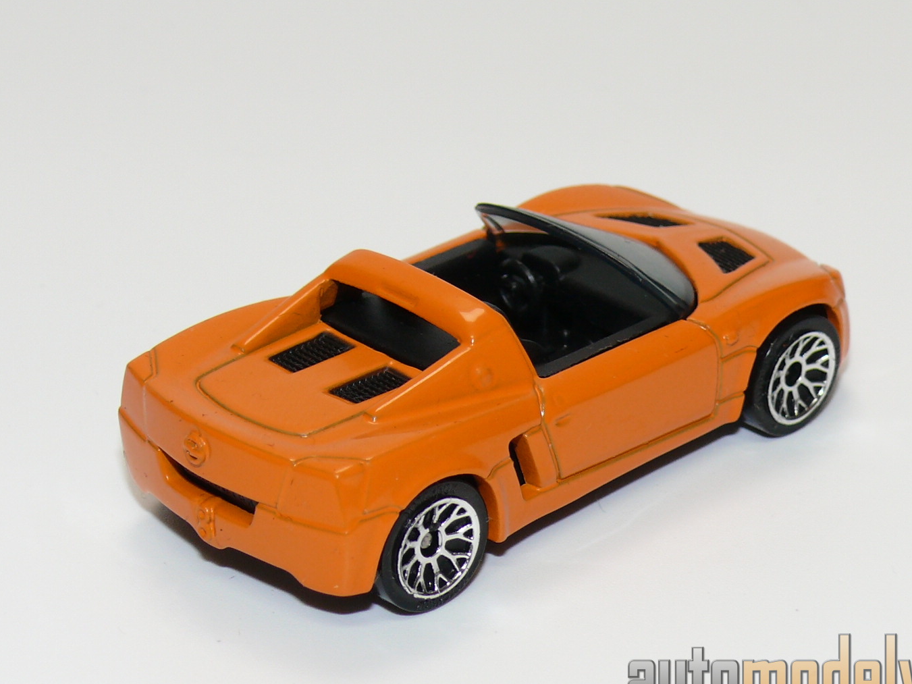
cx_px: 472
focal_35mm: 122
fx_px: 3214
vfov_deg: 12.1
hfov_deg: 16.2
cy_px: 332
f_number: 4
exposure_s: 1/30
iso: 100
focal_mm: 13.6
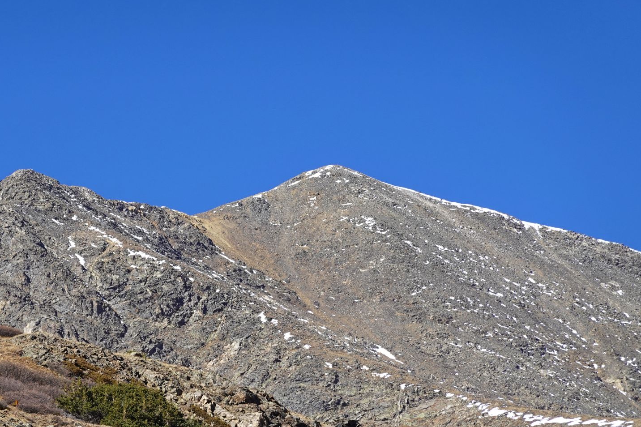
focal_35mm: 246
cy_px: 288
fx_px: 4379
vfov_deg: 5.6
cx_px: 190
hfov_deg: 8.4
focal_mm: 62.36
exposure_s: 1/400
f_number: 5.6
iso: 100
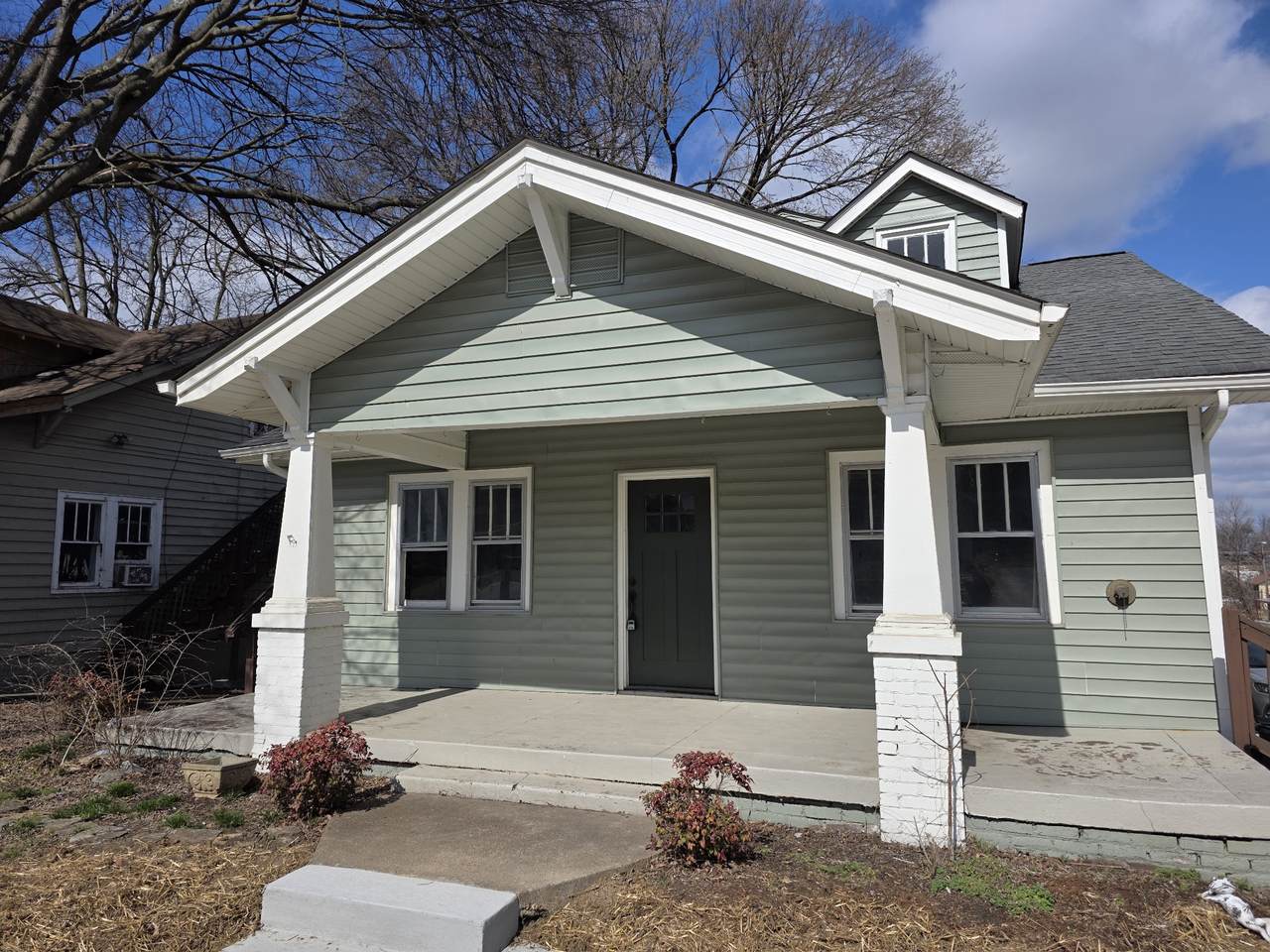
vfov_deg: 58.9
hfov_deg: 73.9
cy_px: 476
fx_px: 844
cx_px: 635
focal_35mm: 23
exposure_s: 1/7944
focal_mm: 6.3
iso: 64
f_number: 1.7
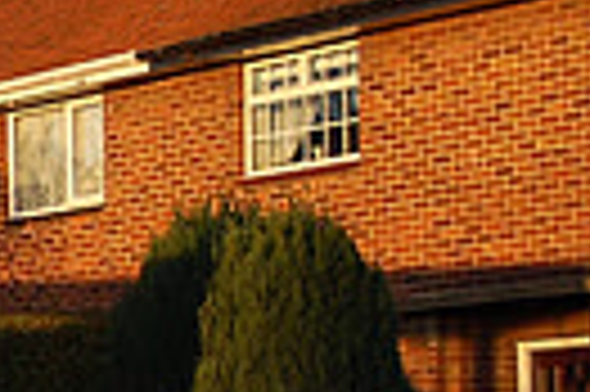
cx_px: -662
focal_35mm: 233
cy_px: 304
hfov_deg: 8.3
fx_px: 3817
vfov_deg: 5.9
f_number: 4.8
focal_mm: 35
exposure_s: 1/800
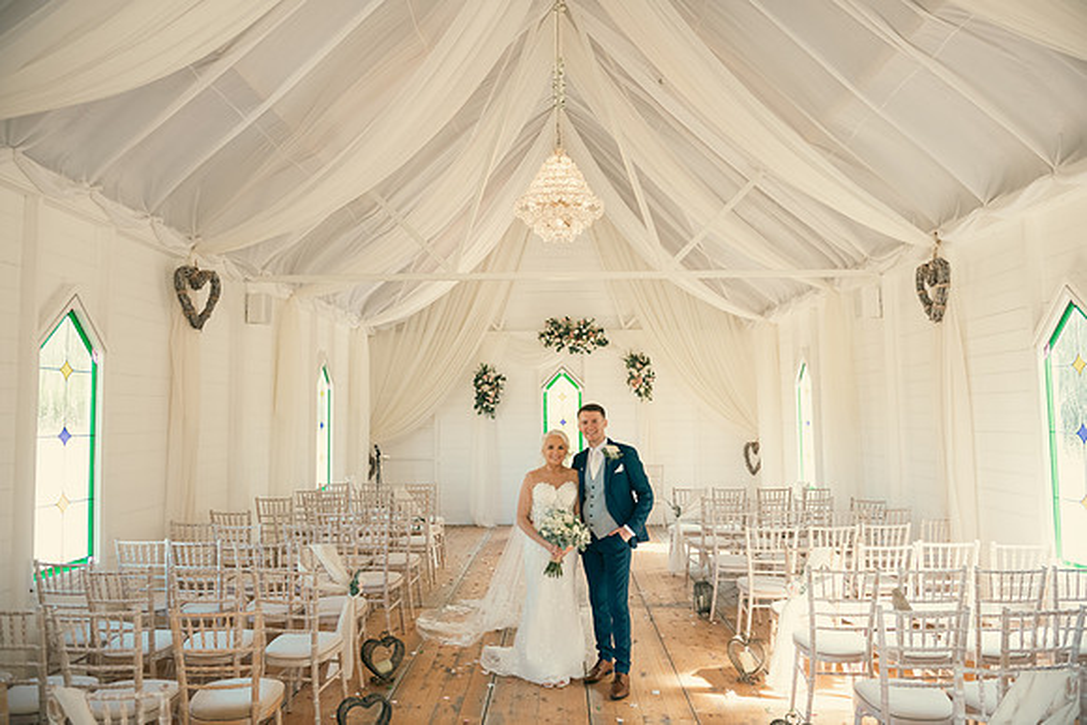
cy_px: 362
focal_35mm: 24
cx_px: 544
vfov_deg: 53.2
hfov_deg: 73.7
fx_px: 725
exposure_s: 1/200
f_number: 3.5
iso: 400
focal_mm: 24
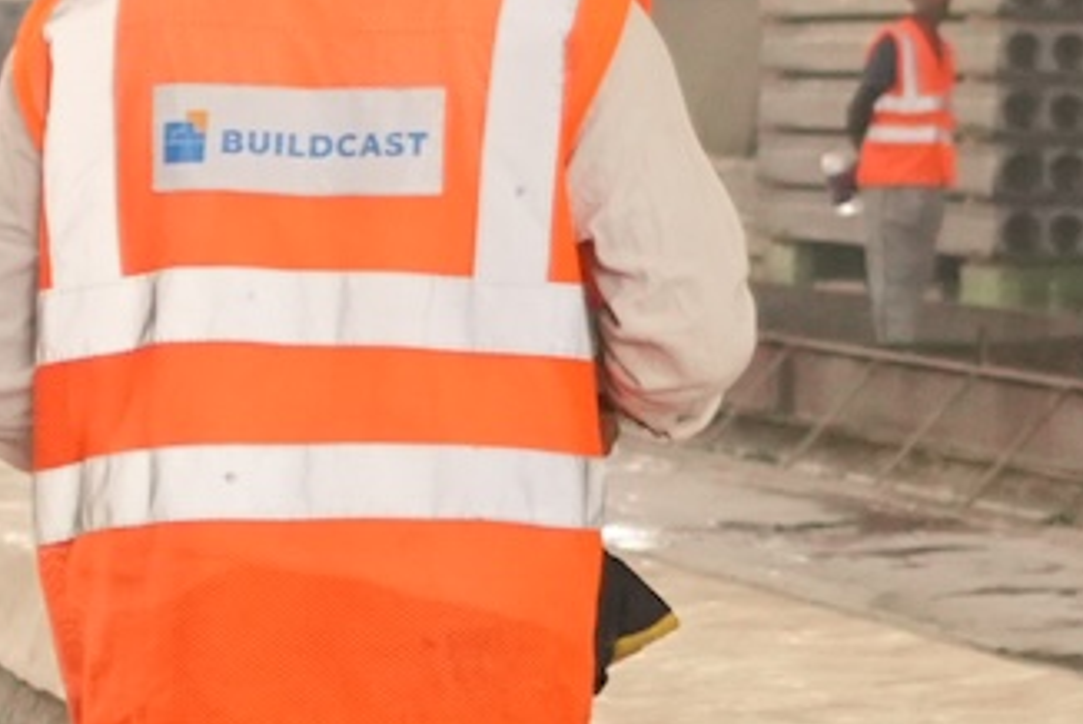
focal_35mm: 306
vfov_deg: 4.4
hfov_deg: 6.0
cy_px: -682
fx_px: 9213
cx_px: 3681
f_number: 2.8
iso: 1600
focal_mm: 39
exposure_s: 1/400
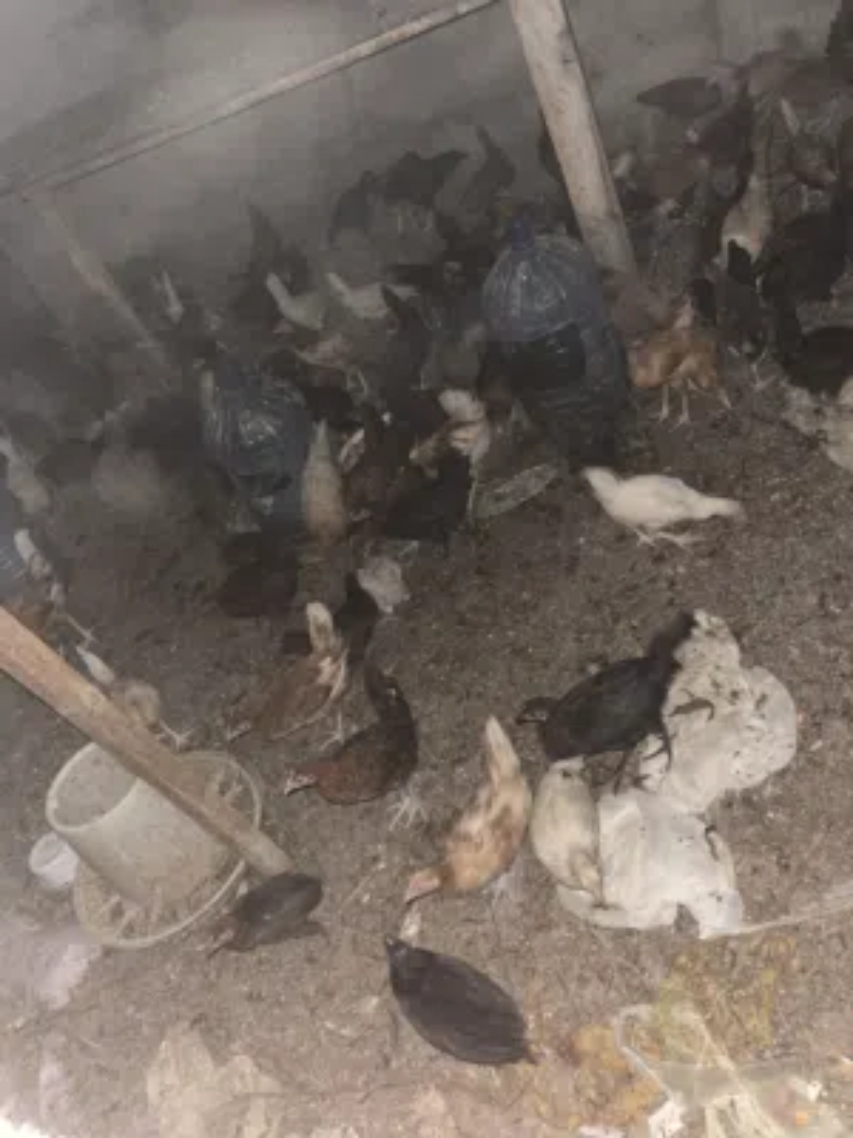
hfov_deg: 54.9
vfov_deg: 69.4
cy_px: 569
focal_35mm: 25
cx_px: 426
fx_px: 821
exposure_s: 1/4
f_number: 1.6
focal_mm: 5.1
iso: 100
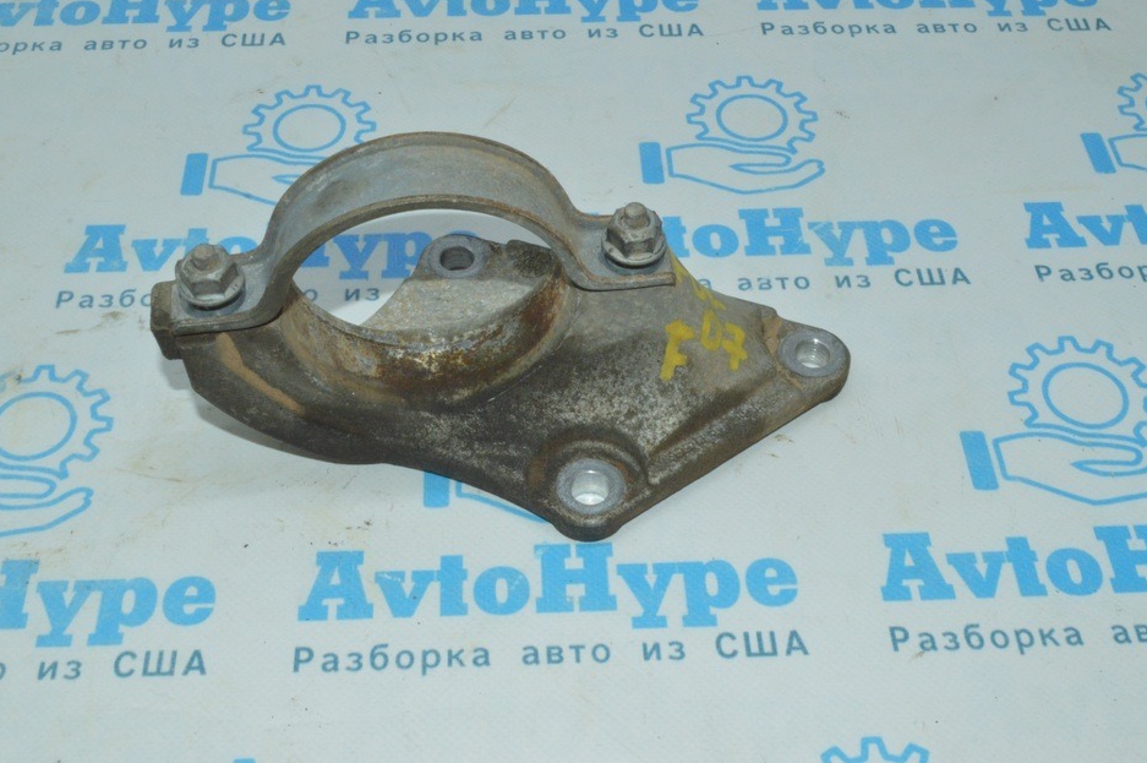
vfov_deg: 28.3
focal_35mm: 48
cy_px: 347
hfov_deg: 41.5
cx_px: 531
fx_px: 1514
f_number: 29
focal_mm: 29
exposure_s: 1/25
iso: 2000
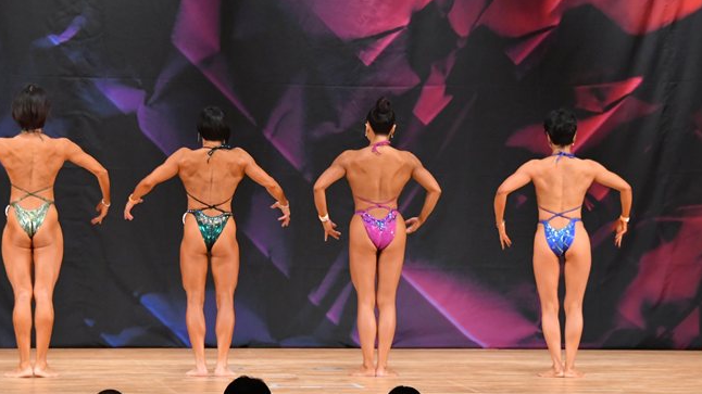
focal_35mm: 211
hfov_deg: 10.2
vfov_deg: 5.8
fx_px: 3927
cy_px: 189
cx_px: 311
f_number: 5.6
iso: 5600
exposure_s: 1/400
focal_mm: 112
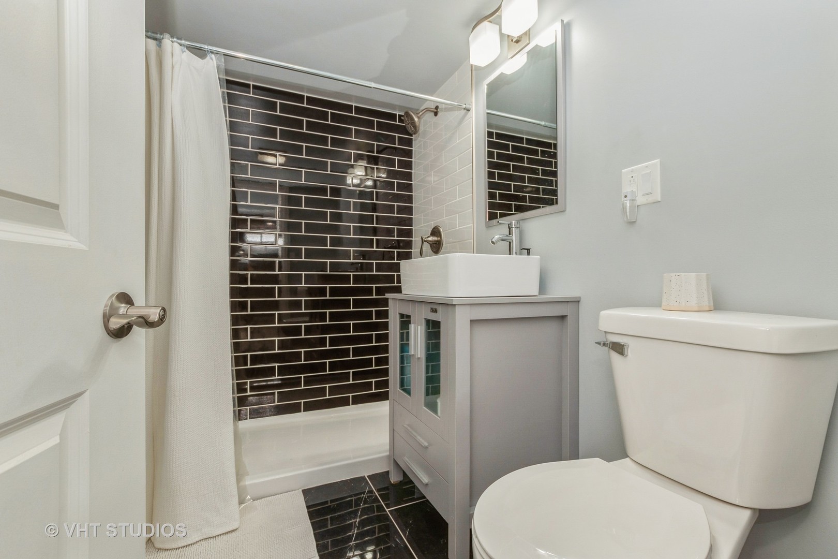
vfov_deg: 77.3
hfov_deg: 100.4
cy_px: 280
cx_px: 419
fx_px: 349
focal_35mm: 15
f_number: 7.1
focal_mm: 10
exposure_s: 1/30
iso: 250
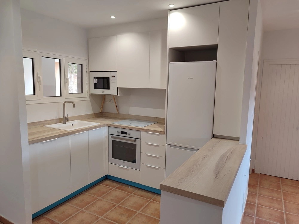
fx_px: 216
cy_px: 112
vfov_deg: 54.9
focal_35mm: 25
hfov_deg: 69.4
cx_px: 150
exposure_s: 1/50
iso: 137
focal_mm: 5.95
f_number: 1.89
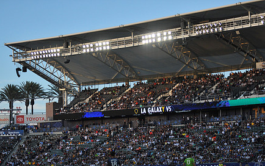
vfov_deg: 12.8
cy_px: 107
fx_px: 737
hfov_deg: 20.4
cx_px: 108
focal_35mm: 102
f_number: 2.8
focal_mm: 75
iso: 1600
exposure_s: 1/6400
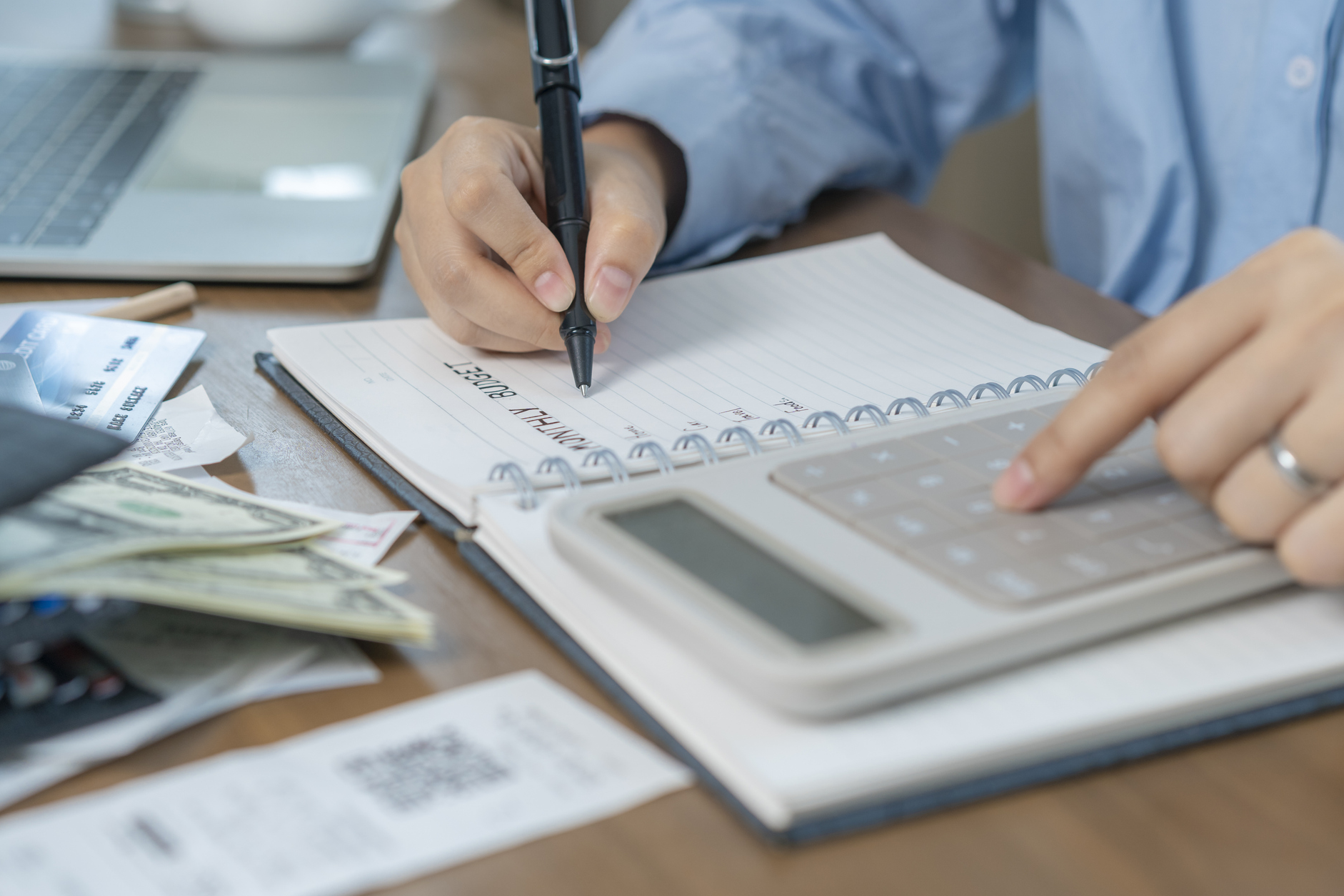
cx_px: 707
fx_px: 2314
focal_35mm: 62
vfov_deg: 21.9
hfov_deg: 32.4
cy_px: 424
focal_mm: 55
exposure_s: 1/200
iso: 200
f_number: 3.5
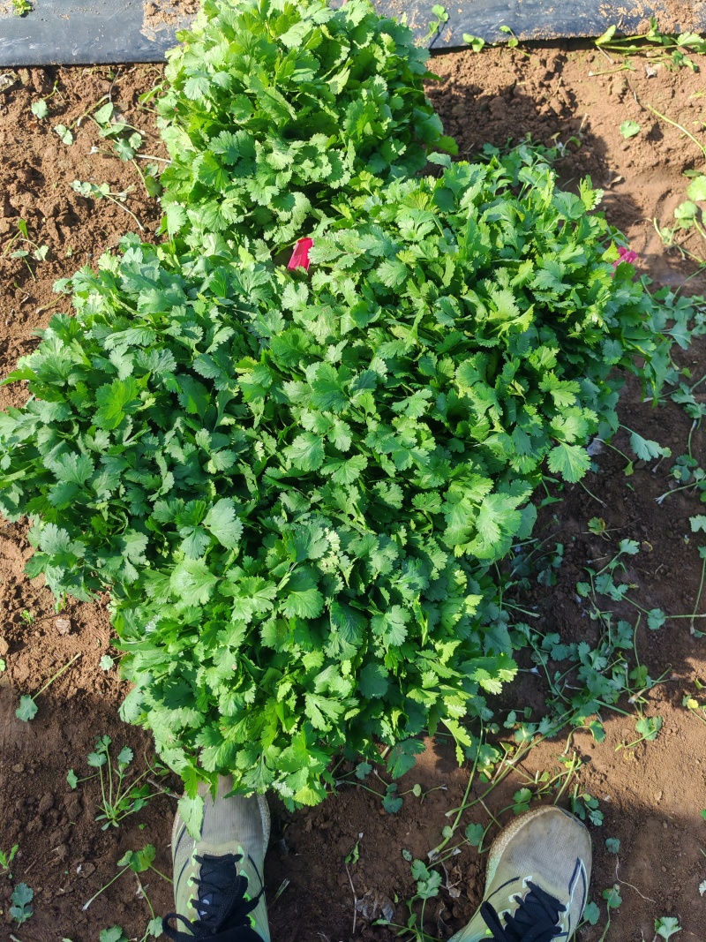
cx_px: 353
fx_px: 734
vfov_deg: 65.3
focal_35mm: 27
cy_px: 471
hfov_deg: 51.3
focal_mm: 5.52
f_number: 1.95
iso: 50
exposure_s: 1/510
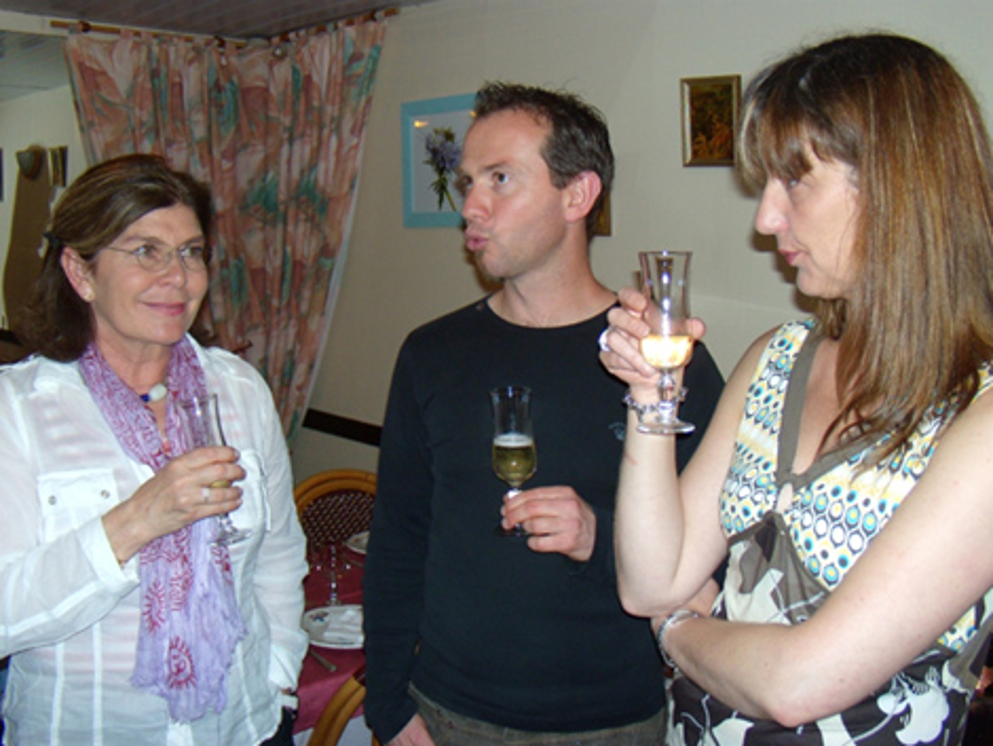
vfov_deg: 39.7
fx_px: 1033
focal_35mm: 36
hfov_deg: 51.3
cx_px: 496
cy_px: 373
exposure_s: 1/30
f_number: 3.6
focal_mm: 6.4
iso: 200
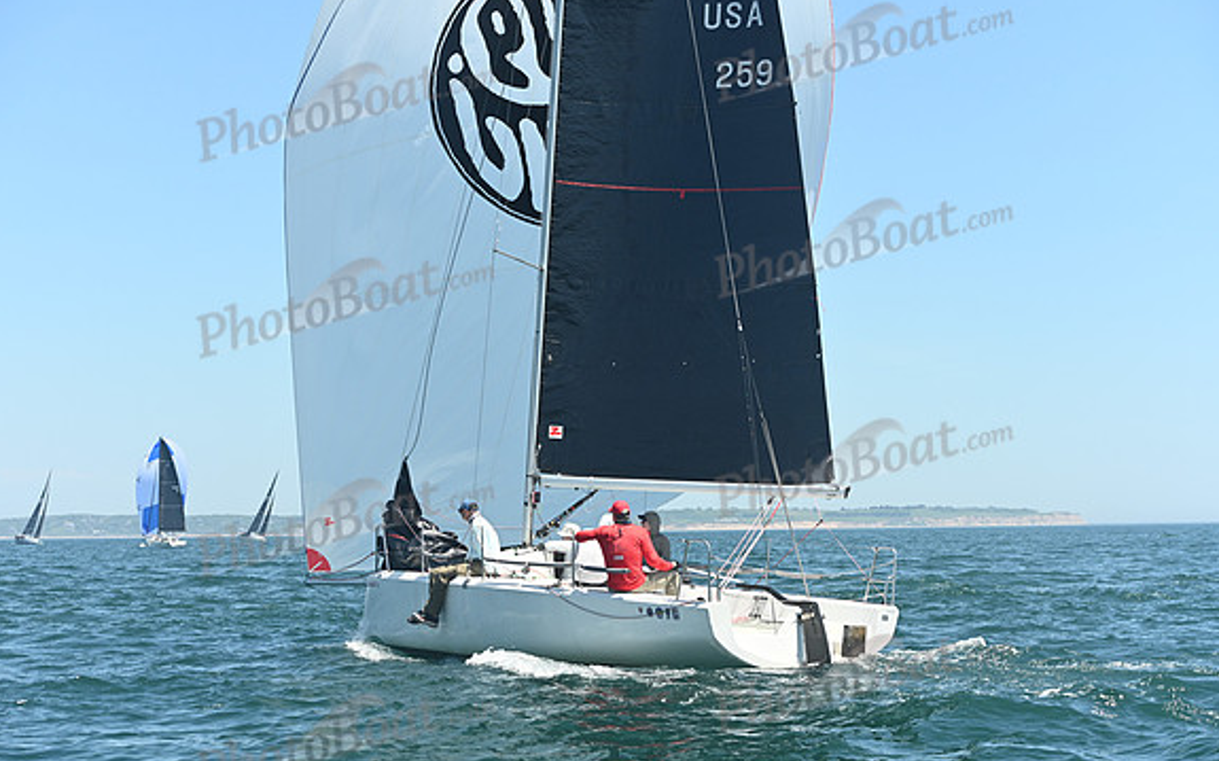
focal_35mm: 72
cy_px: 383
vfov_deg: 18.1
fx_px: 2391
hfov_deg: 28.6
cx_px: 606
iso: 320
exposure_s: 1/1000
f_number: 6.3
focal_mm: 70
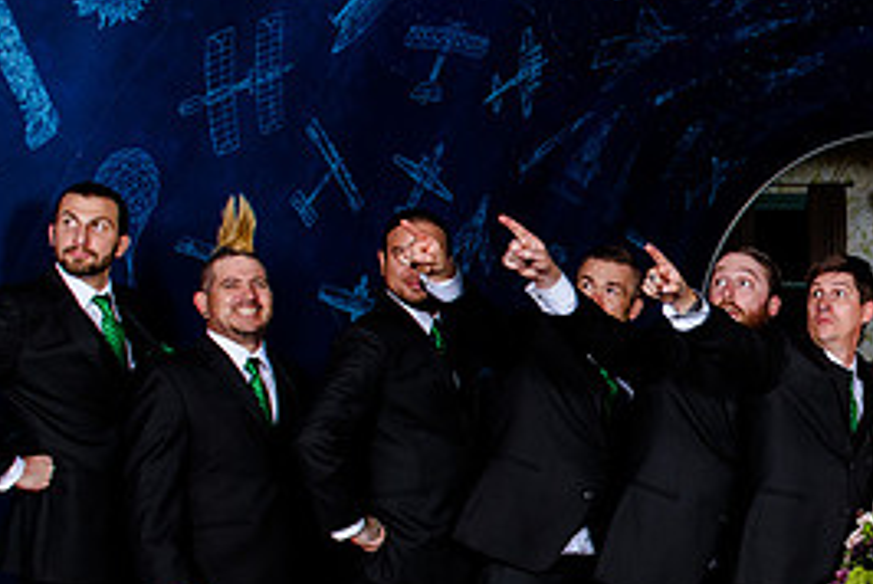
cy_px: 431
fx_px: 1578
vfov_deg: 20.8
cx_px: 909
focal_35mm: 65
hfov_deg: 28.6
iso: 640
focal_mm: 24
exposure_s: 1/160
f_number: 6.3
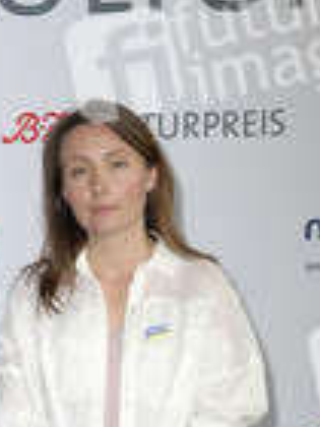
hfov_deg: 12.6
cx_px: -55
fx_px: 1417
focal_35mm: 115
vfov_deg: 16.4
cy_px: 509
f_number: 5
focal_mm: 42
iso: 640
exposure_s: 1/250
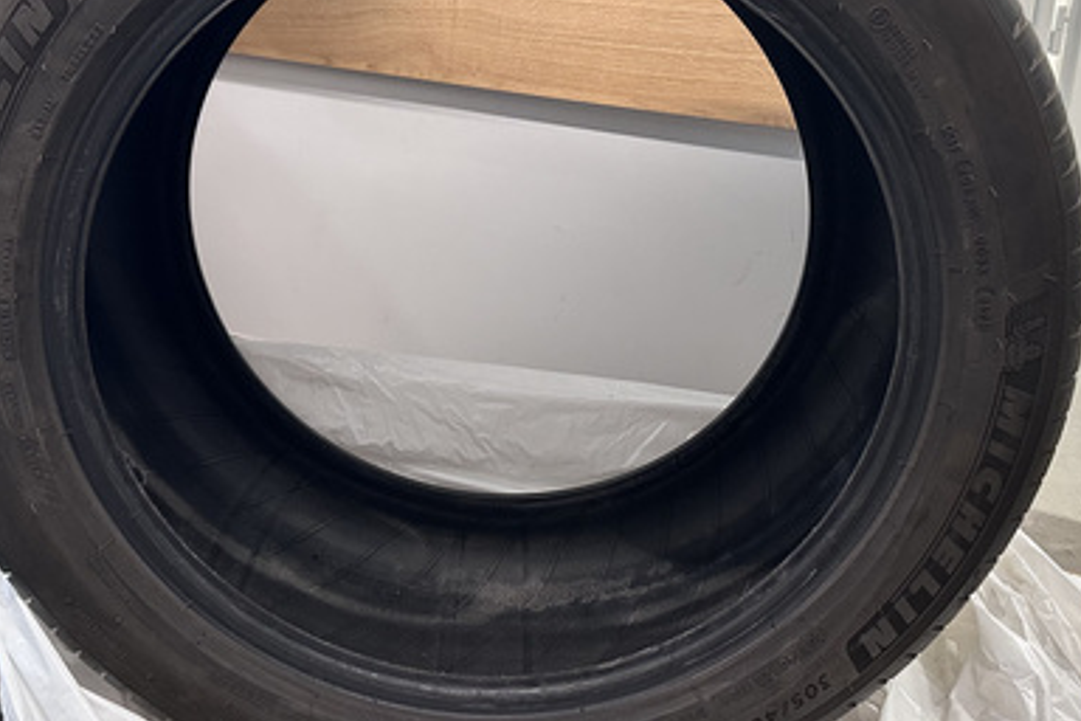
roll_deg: -2.1
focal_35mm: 39
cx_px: 524
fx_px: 1171
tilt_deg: -18.1
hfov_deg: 49.5
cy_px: 251
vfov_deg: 34.0
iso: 320
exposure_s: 1/50
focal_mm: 6.86
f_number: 1.78
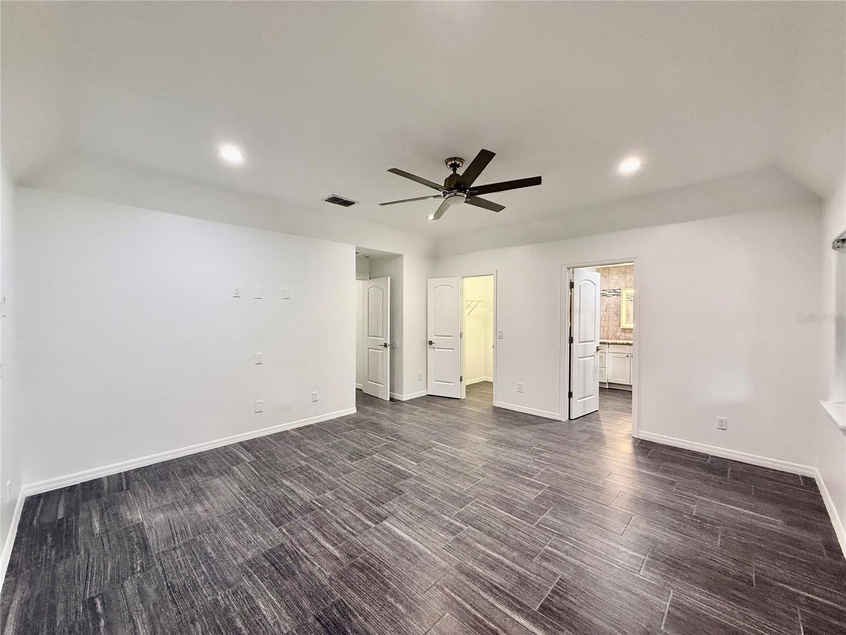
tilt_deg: -0.4
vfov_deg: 85.7
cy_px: 318
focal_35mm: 14
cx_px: 423
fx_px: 342
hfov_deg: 102.1
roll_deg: -0.1
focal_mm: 2.22
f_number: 2.2
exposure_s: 1/90
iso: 320
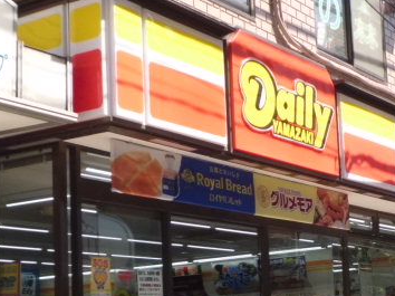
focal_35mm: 85
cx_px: 309
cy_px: 222
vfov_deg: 17.2
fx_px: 969
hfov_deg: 22.8
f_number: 3.4
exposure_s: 1/800
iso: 200
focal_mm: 8.3
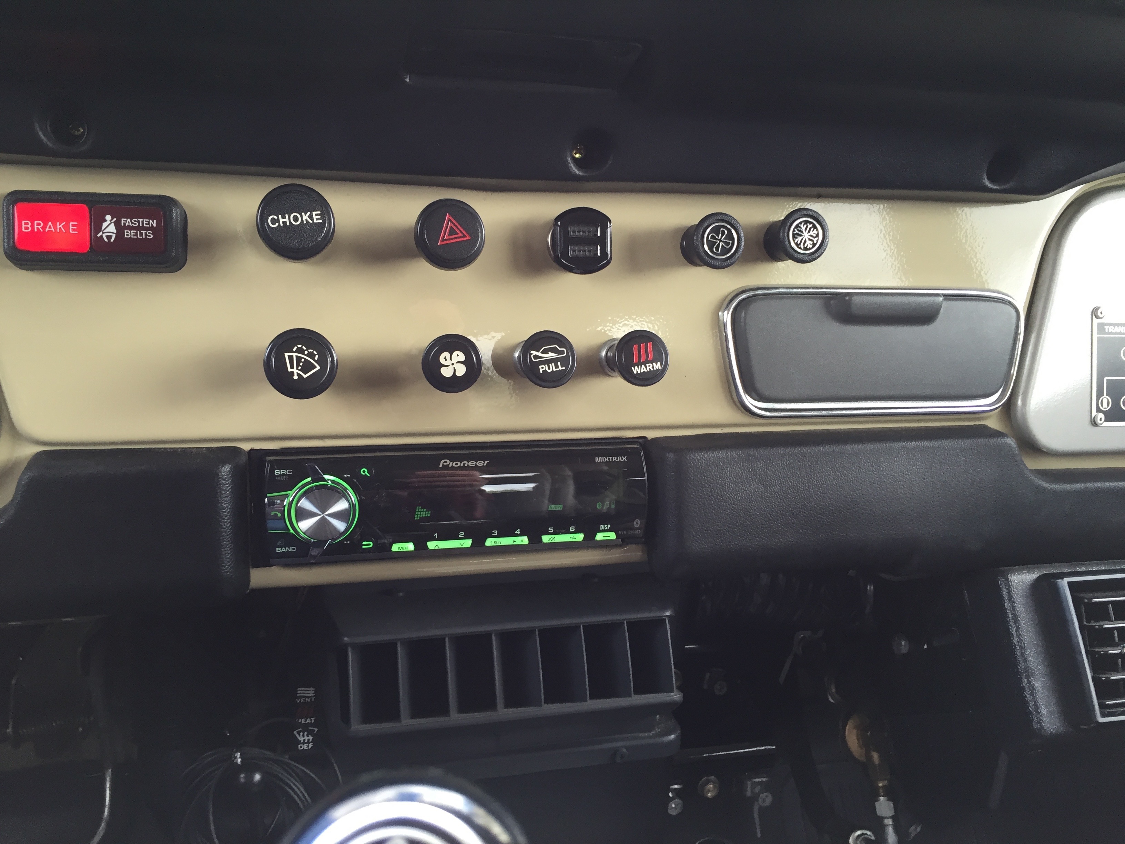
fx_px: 942
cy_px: 422
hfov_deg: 61.7
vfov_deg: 48.2
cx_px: 562
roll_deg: -2.9
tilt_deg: -14.7
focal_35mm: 29
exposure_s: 1/40
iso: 32
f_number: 2.2
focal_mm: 4.15
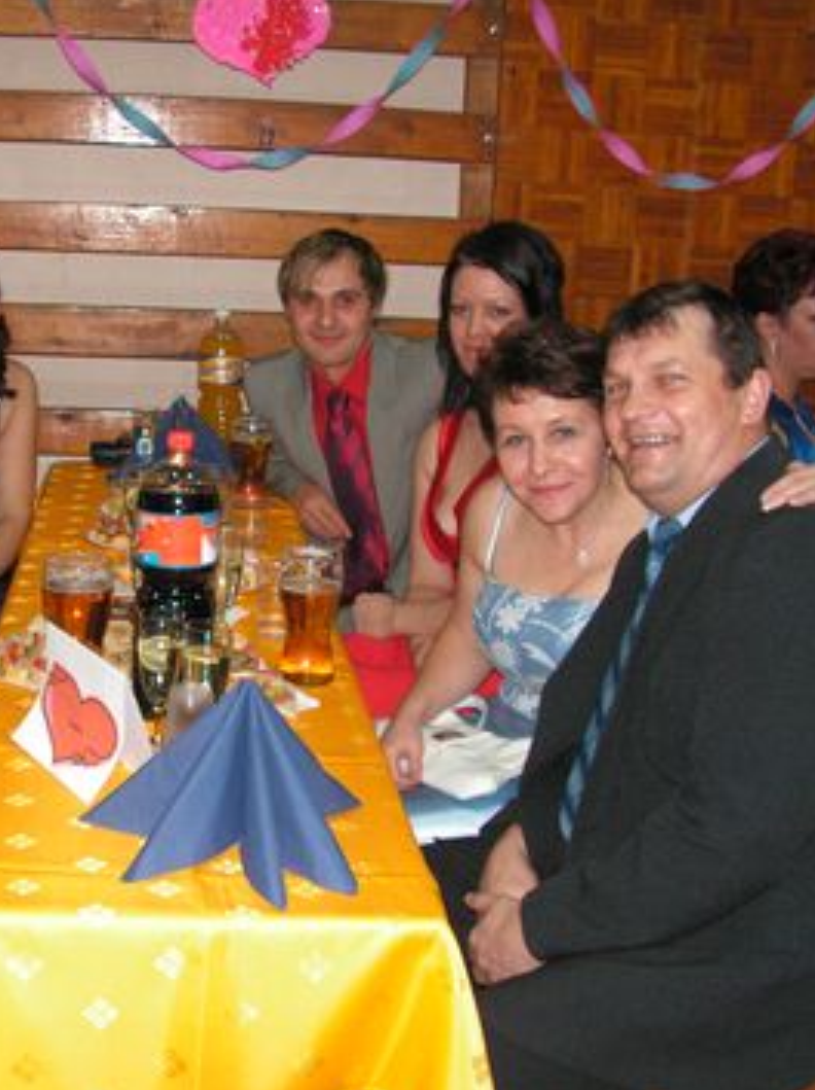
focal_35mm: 49
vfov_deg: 38.9
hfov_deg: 29.0
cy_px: 547
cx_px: 176
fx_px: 1541
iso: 160
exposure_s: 1/40
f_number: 3.2
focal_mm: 6
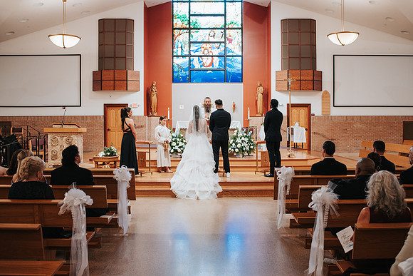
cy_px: 138
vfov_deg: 35.9
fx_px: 425
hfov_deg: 51.8
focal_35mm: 37
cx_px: 211
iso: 900
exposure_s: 1/125
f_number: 2.8
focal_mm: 35
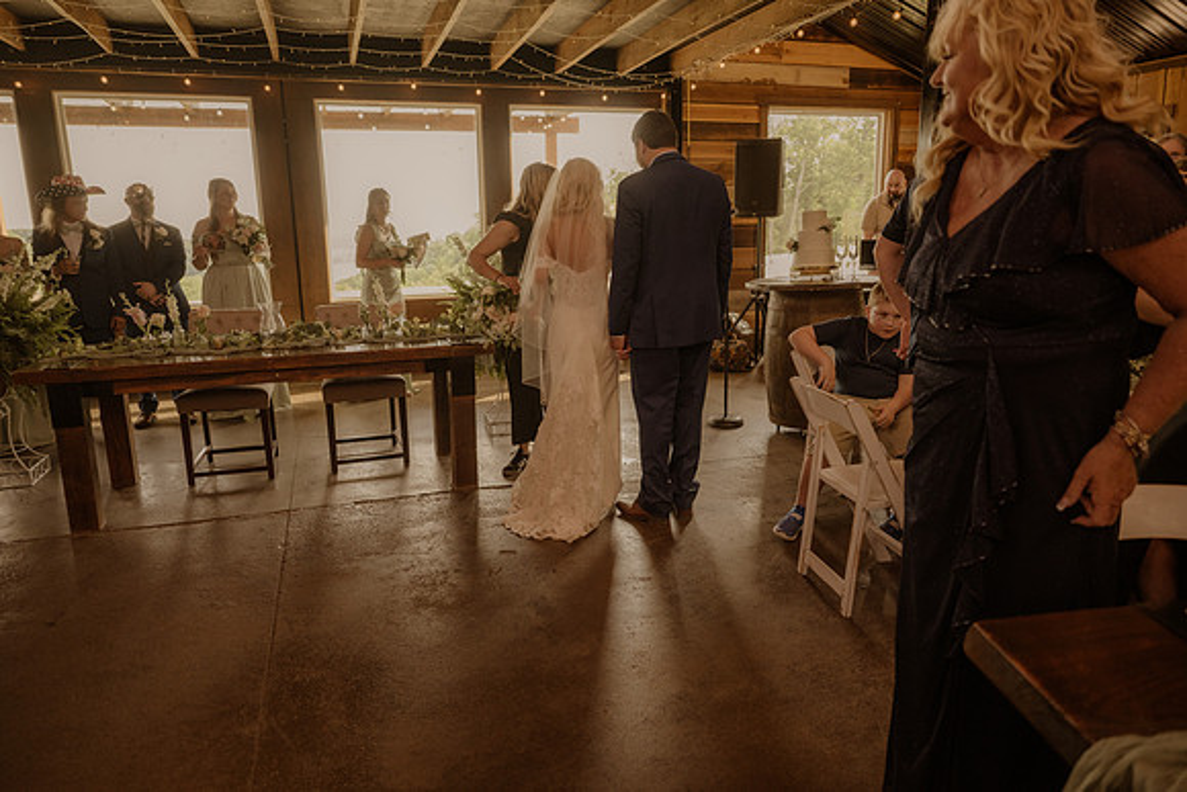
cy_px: 396
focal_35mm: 24
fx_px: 791
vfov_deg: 53.2
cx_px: 594
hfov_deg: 73.7
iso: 1000
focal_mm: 24
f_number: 2.8
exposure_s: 1/320
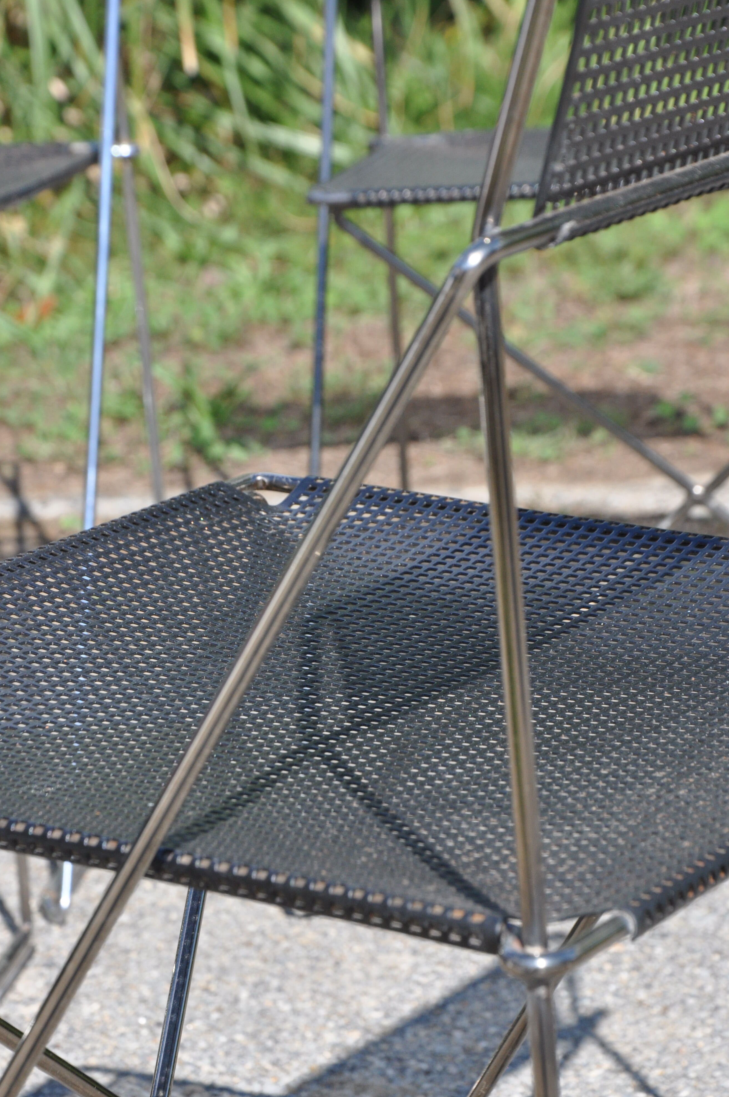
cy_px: 583
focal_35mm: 159
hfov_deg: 8.6
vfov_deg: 12.9
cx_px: 377
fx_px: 4842
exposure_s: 1/500
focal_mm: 98
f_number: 11
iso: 640
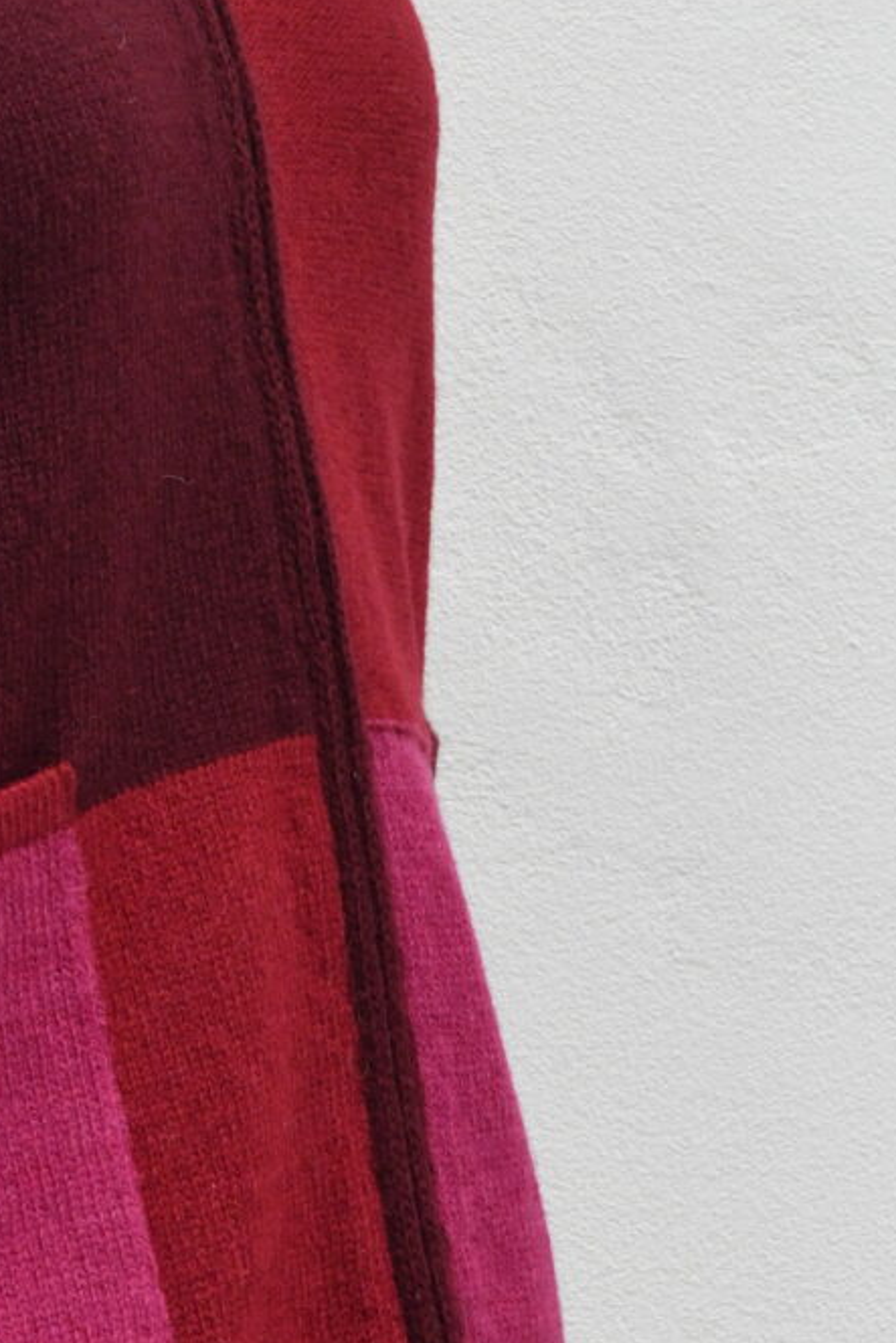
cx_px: -147
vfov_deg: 7.6
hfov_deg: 5.1
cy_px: -91
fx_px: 10074
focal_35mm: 270
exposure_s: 1/350
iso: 1600
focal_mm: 70
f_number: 9.5
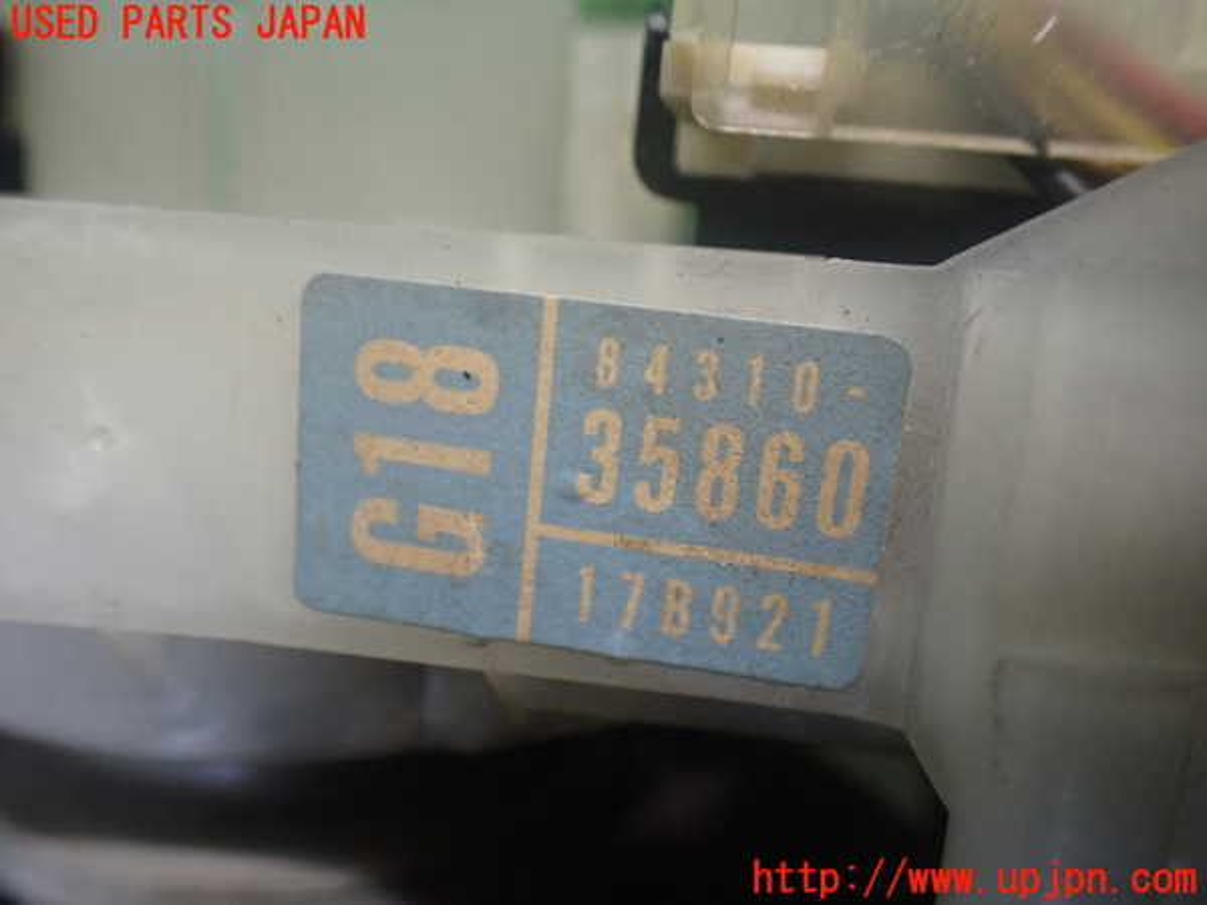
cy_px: 452
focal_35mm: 30
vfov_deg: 46.8
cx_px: 604
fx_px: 1046
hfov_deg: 60.0
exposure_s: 1/80
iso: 800
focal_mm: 5.4
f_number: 2.3
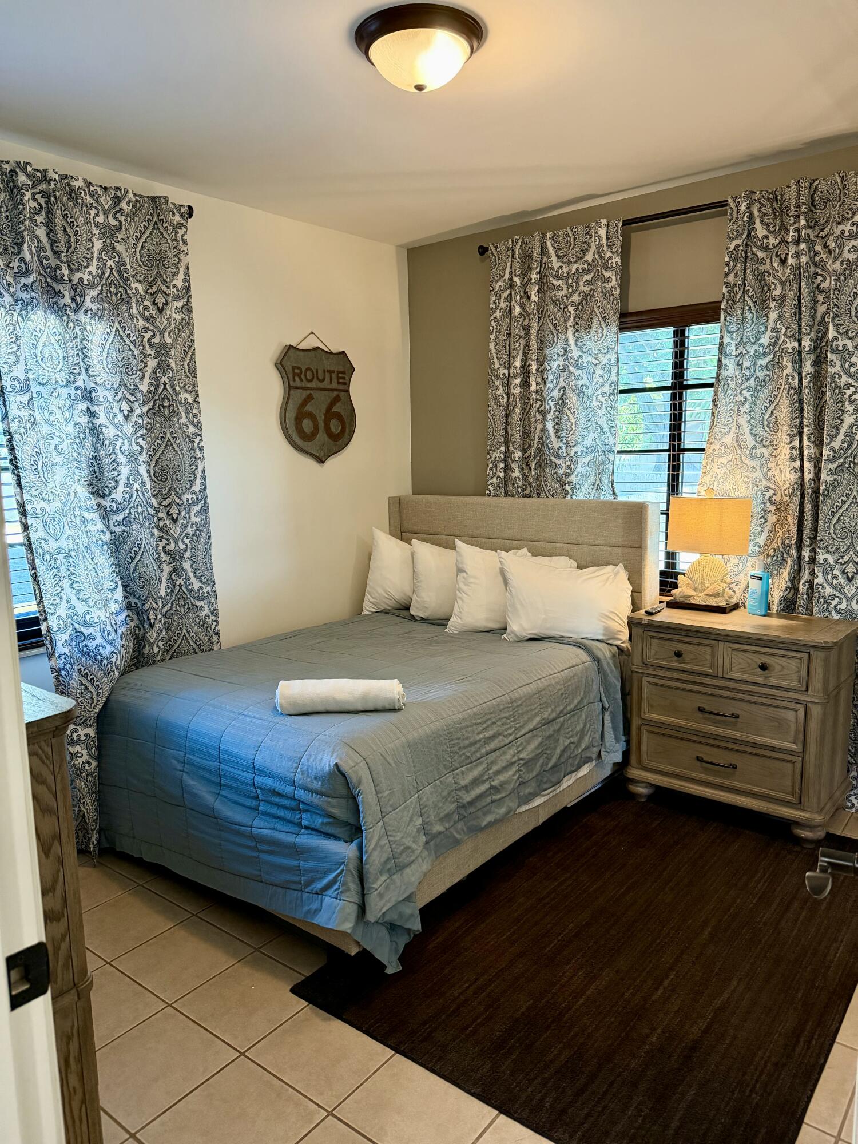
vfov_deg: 71.6
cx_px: 429
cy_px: 572
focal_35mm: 24
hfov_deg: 56.8
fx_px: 793
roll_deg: +1.2
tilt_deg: -9.5
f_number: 1.78
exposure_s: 1/60
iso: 500
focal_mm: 6.76
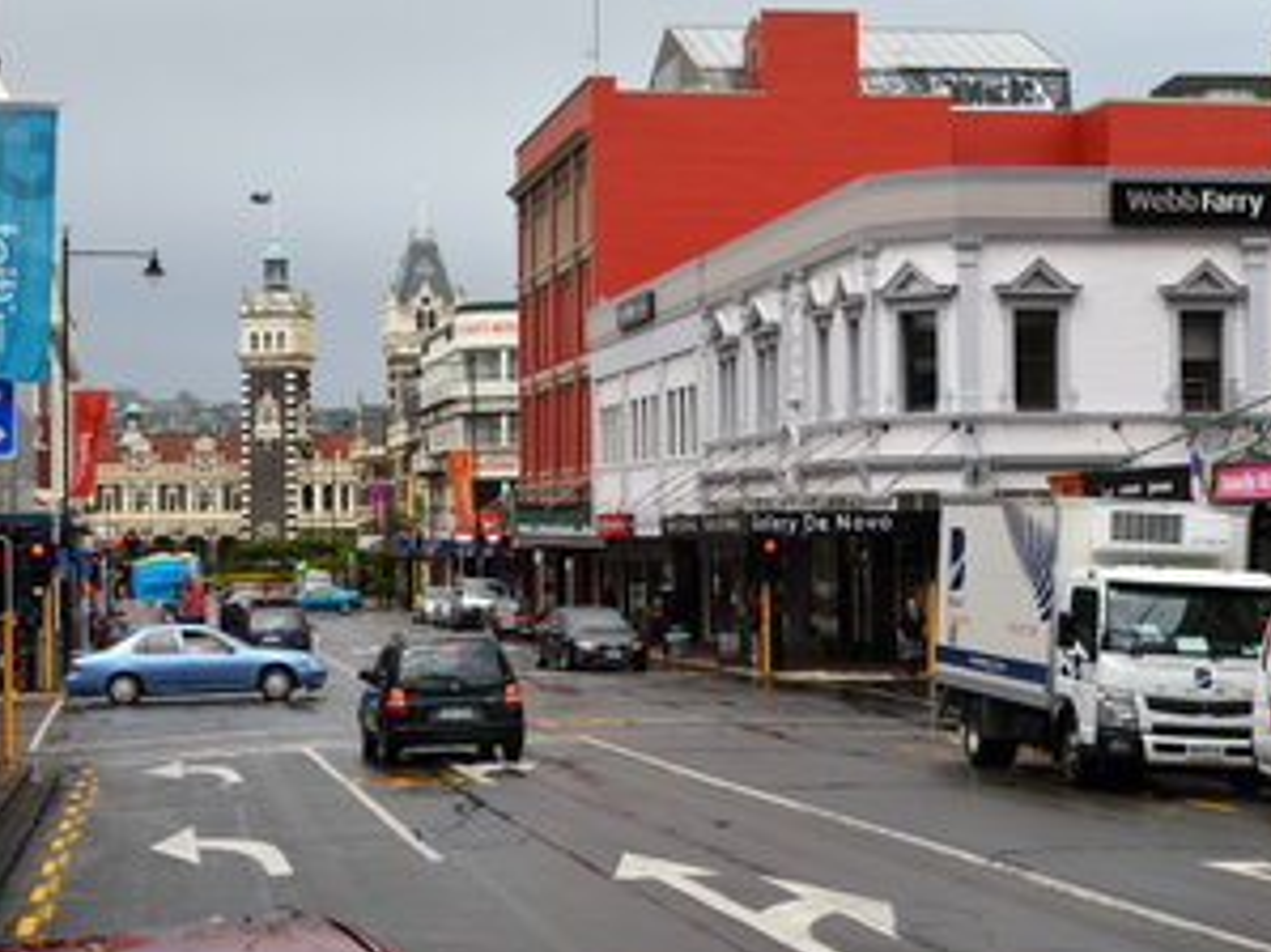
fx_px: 2826
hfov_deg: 25.3
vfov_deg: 19.1
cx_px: 540
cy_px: 423
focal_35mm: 77
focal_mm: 40
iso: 110
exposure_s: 1/125
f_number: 11
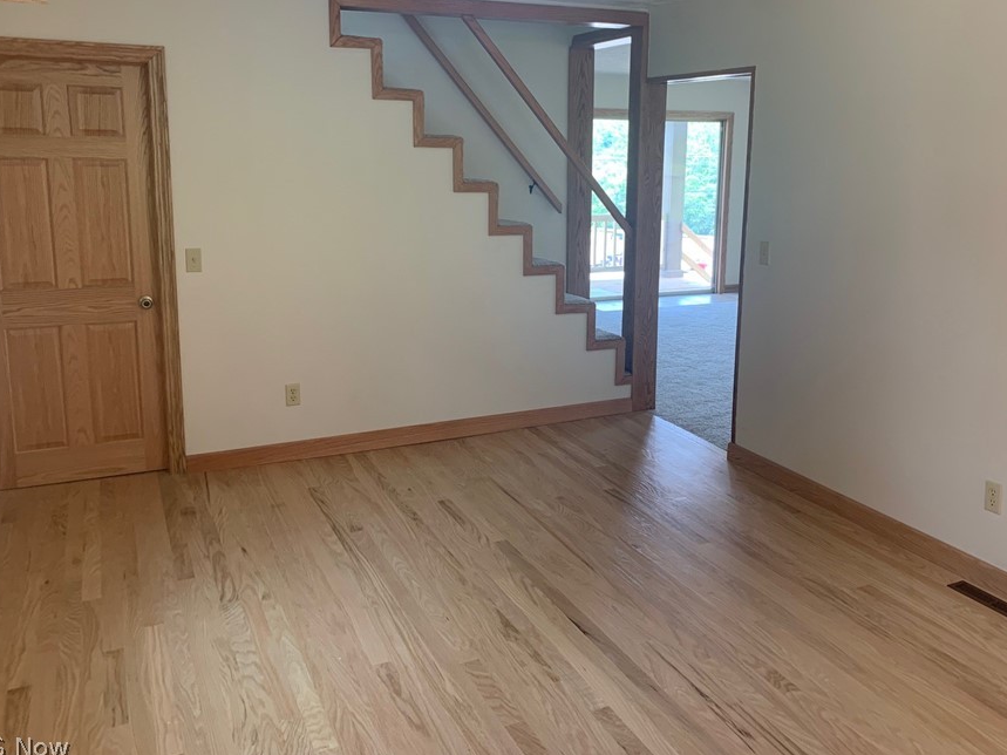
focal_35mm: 31
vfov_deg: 45.3
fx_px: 902
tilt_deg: -9.9
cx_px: 547
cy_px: 317
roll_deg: -1.3
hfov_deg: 58.3
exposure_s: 1/60
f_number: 1.8
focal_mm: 4.25
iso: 64
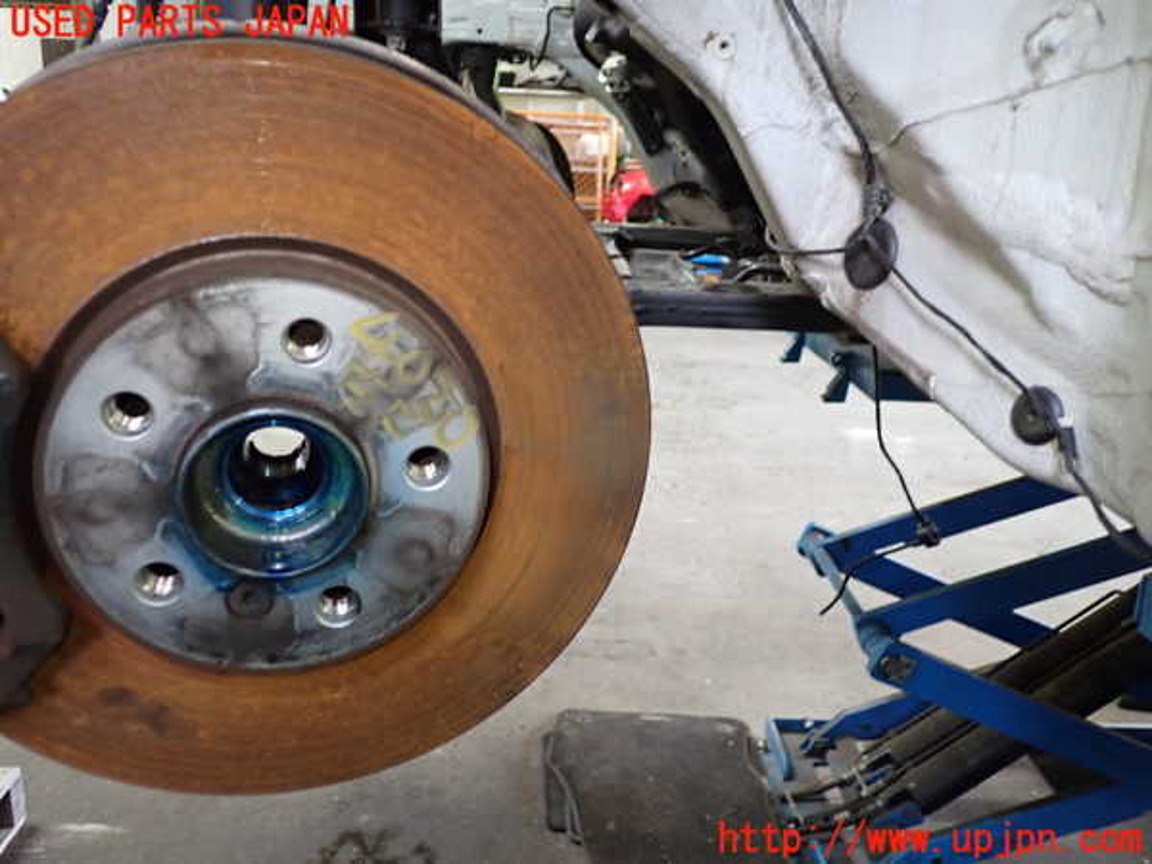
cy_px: 432
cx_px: 576
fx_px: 998
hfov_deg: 60.0
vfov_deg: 46.8
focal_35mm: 30
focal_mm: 5.4
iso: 400
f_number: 2.3
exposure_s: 1/30
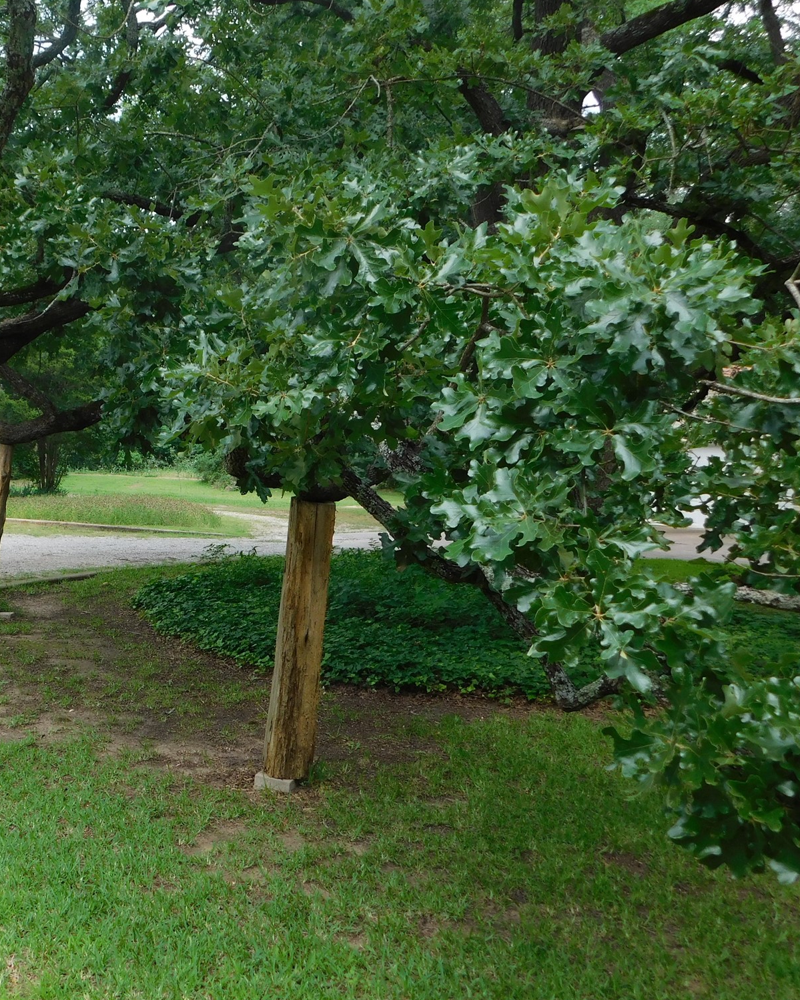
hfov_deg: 35.7
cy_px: 508
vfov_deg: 45.8
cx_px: 126
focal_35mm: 40
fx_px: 1184
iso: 125
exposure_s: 1/200
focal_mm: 5.3
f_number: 3.2
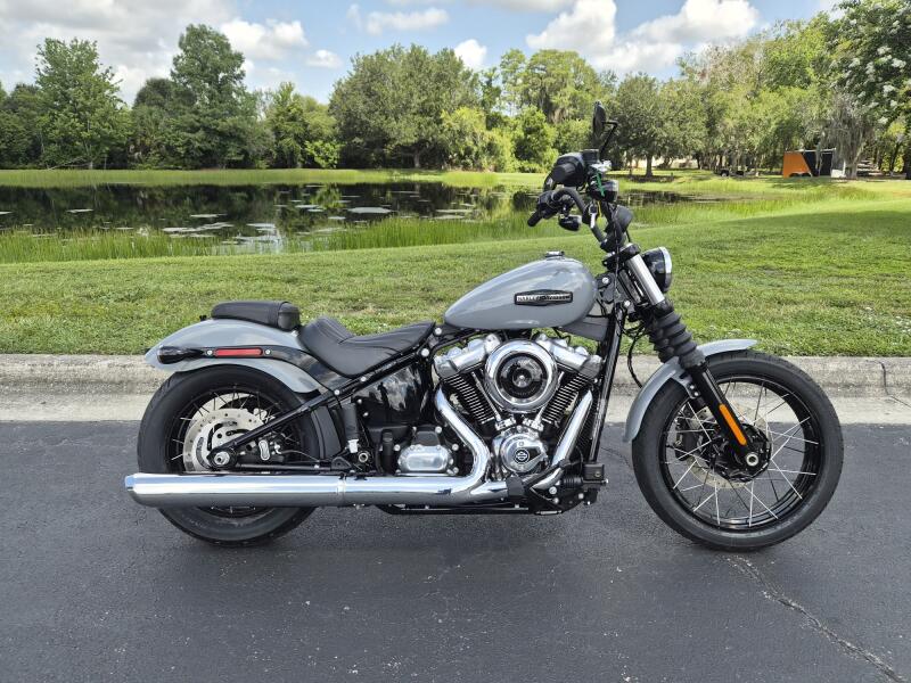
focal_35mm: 23
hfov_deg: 73.9
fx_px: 605
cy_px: 342
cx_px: 456
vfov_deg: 58.9
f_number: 1.8
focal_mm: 5.4
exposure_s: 1/2280
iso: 80
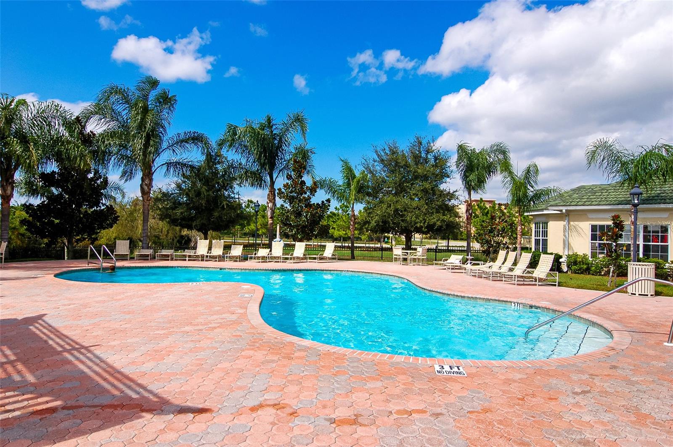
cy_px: 224
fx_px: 420
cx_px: 336
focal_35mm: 22
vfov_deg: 56.0
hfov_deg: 77.4
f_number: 13
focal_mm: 15
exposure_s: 1/500
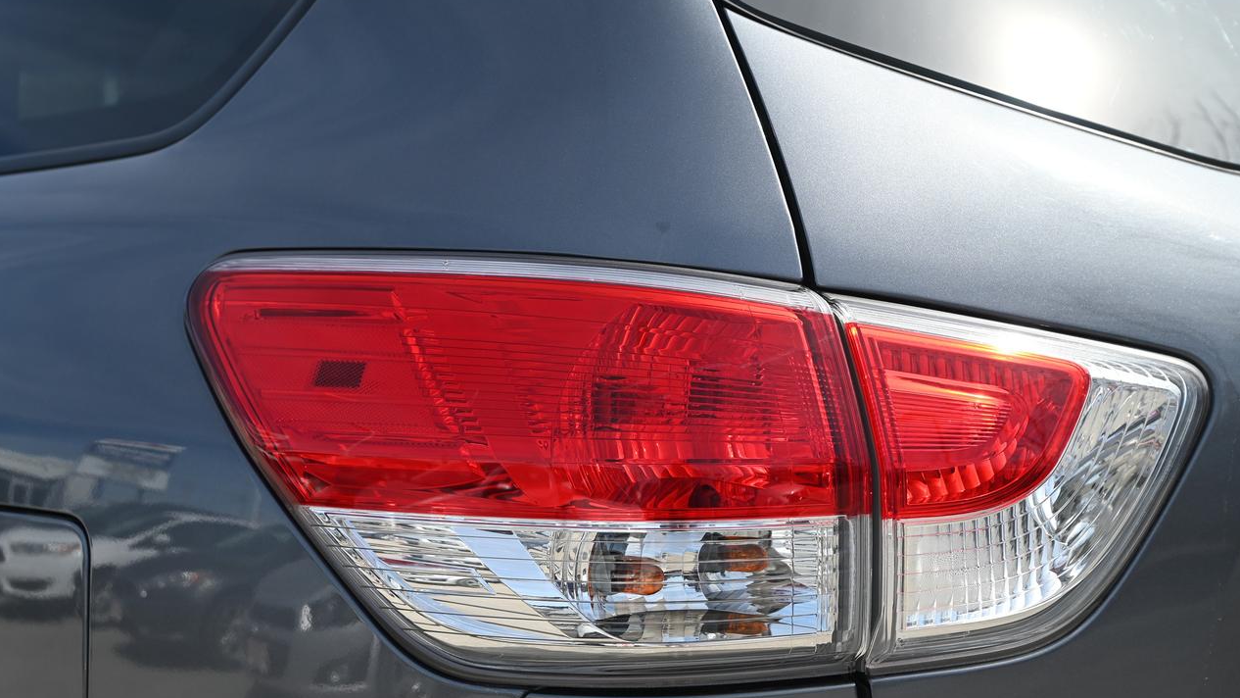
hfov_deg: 38.5
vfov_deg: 22.2
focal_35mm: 54
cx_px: 622
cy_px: 405
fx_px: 1775
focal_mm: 51
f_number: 6.3
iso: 100
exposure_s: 1/320
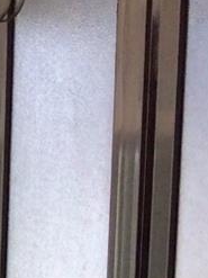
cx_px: -398
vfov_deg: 9.4
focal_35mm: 194
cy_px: 591
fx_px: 1556
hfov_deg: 6.9
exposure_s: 1/60
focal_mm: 3.3
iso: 32
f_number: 2.4
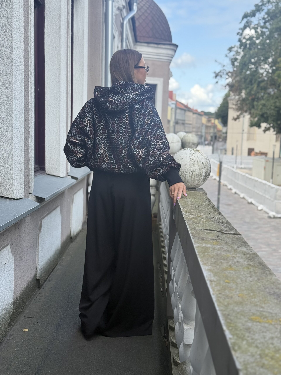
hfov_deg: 30.3
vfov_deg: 39.7
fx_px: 520
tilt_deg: -7.9
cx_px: 140
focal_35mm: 48
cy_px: 188
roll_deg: -1.9
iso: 80
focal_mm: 6.76
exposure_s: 1/885
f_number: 1.78
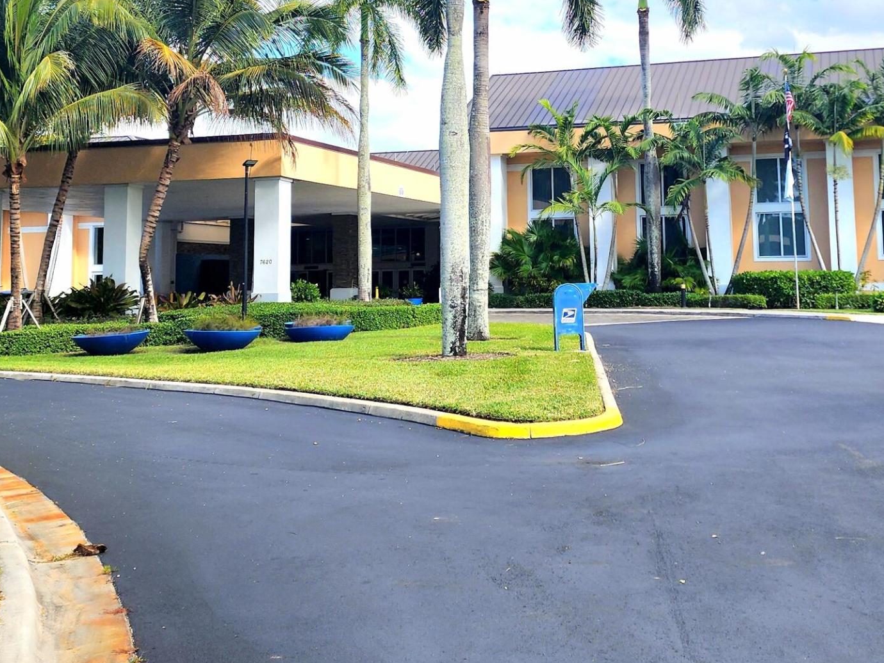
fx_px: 1226
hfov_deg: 39.6
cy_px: 118
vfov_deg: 29.5
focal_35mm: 48
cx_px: 500
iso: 12
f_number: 1.8
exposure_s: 1/1111
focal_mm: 6.4
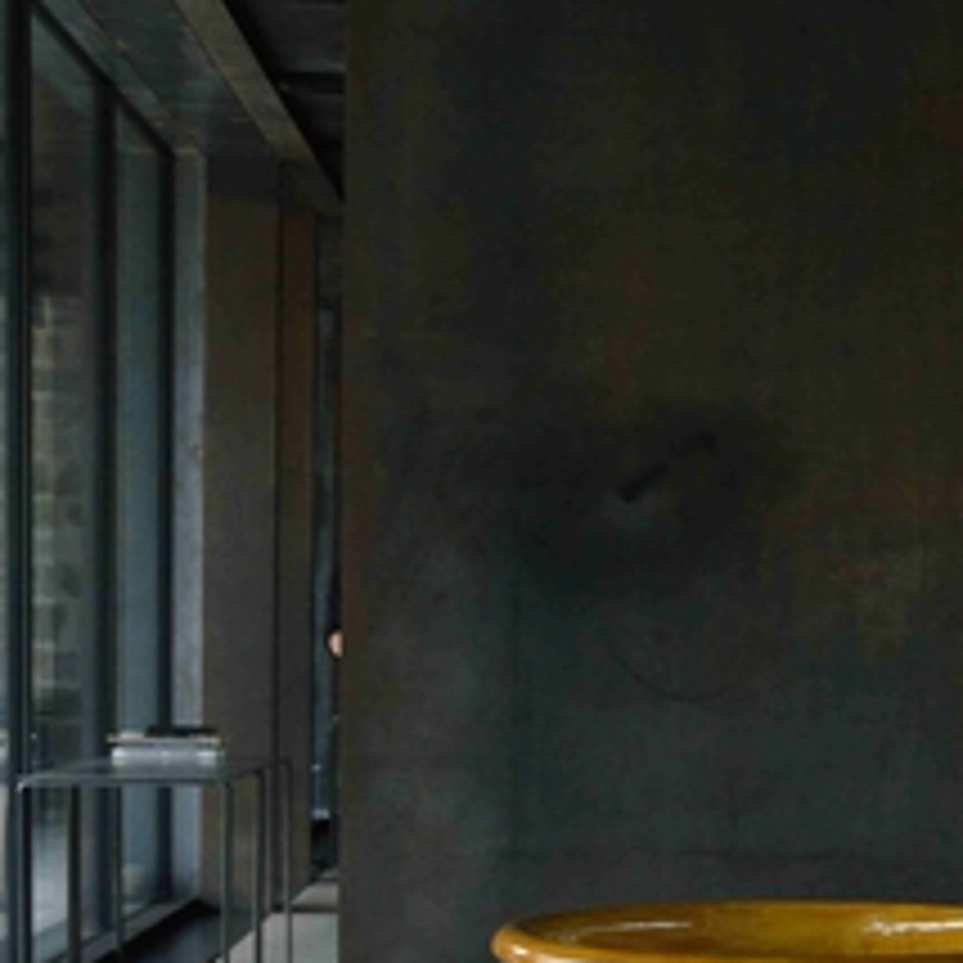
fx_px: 2807
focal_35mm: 89
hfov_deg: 19.2
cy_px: 794
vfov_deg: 19.2
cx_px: 806
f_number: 4
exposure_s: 1/400
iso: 400
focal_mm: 25
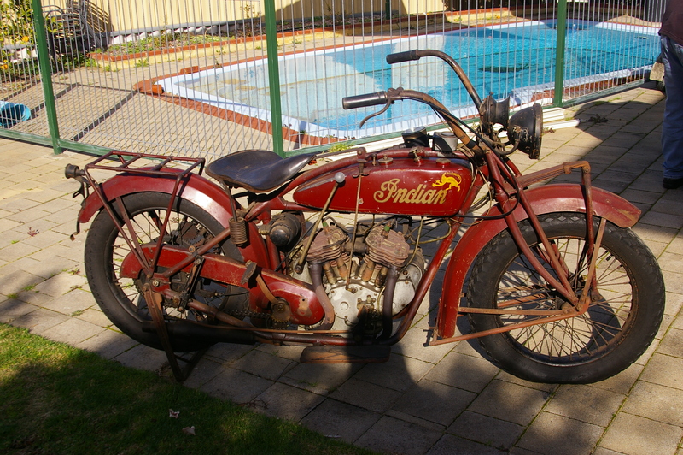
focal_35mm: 42
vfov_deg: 31.8
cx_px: 342
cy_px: 228
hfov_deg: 46.4
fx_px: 796
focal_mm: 28
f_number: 9.5
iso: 200
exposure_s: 1/250
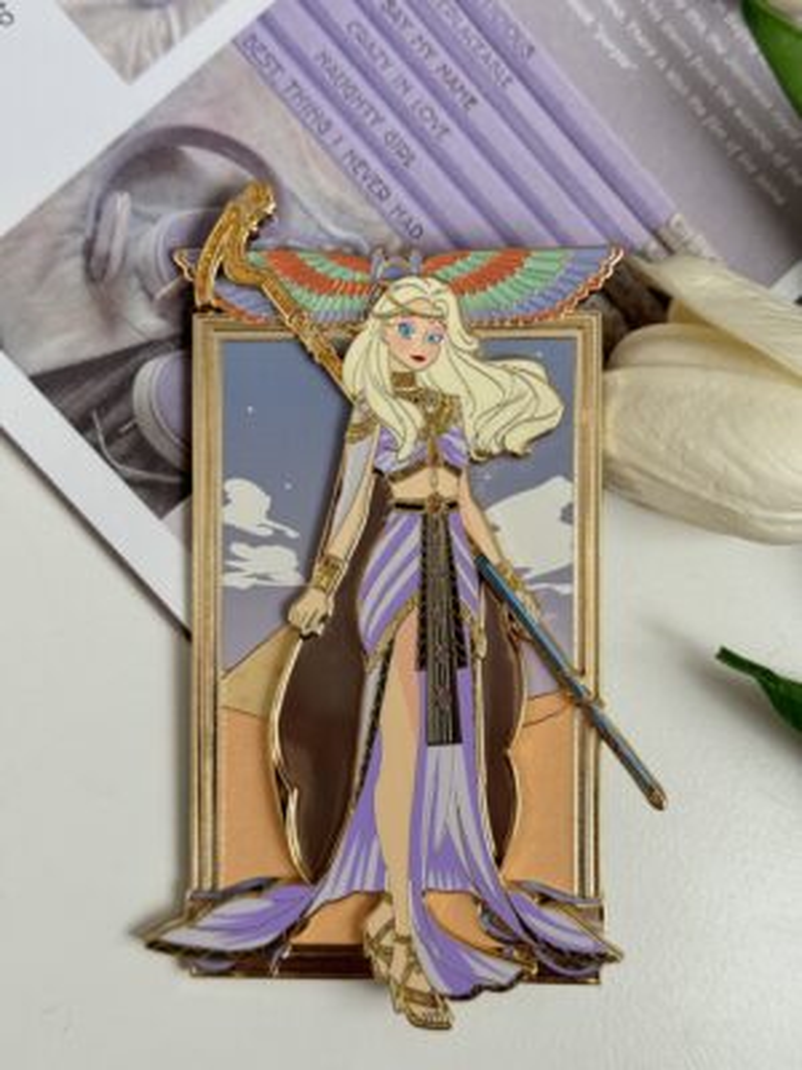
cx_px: 401
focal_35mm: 48
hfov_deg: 30.3
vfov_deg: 39.7
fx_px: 1483
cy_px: 535
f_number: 1.78
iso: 250
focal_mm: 6.76
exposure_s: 1/49
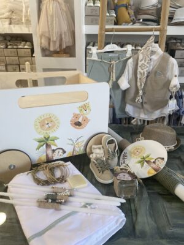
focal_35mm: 26
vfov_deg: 67.3
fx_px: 184
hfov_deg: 53.1
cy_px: 122
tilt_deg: -22.4
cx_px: 92
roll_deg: -1.4
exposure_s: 1/121
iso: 125
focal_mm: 4.25
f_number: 1.8
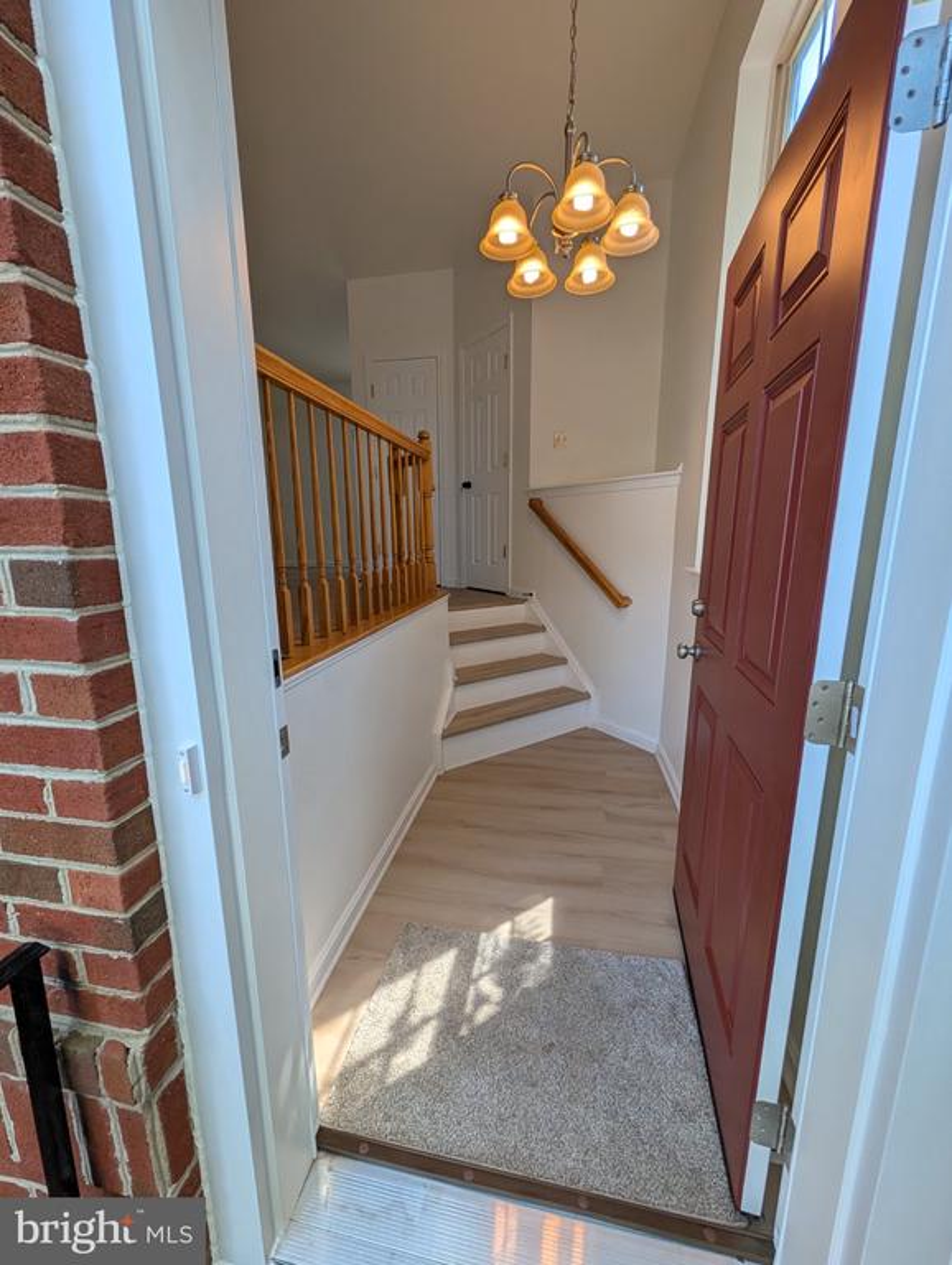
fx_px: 439
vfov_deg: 110.5
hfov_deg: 94.6
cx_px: 476
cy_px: 632
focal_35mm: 12
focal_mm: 2.02
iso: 44
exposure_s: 1/329
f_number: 1.7
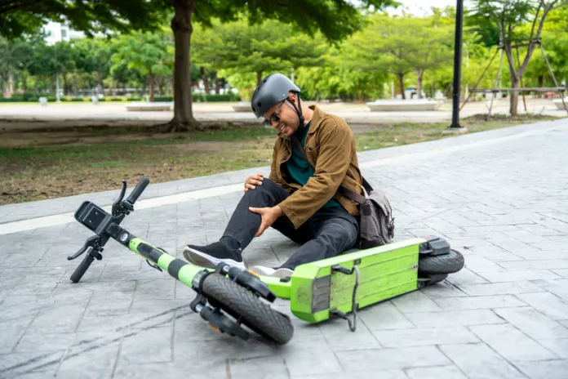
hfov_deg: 43.6
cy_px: 190
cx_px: 284
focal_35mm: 45
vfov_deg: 29.9
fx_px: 710
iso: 400
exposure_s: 1/1000
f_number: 2.8
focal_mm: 45
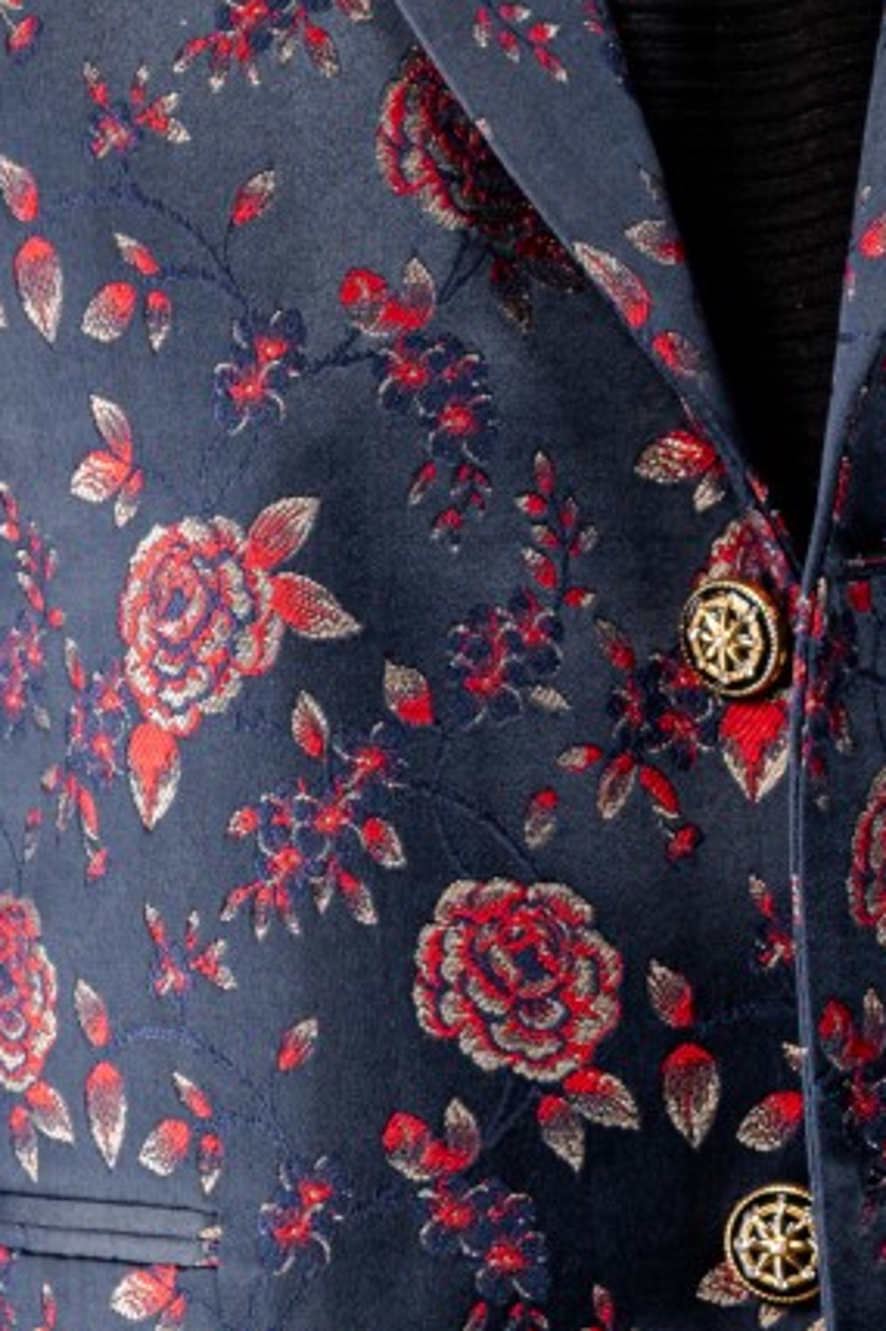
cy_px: 414
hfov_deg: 3.3
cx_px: 771
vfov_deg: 4.9
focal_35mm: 417
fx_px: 15406
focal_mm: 85
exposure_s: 1/125
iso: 320
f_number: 6.3
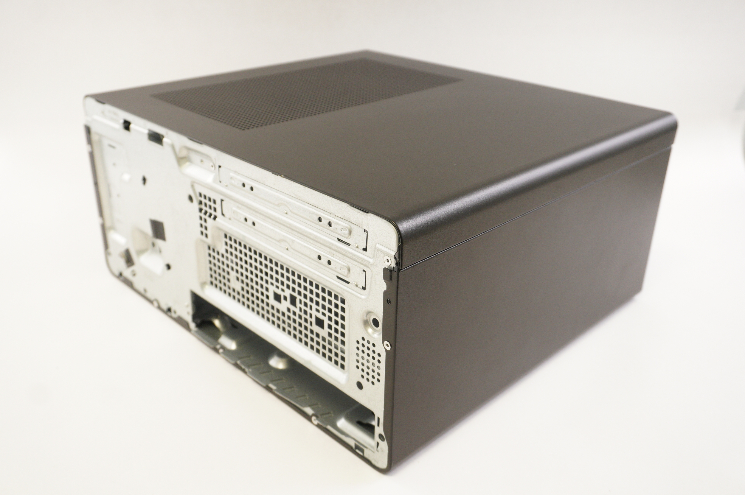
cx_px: 372
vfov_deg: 39.9
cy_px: 248
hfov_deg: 57.3
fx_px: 682
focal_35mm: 33
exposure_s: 1/30
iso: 1000
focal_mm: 22
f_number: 5.6
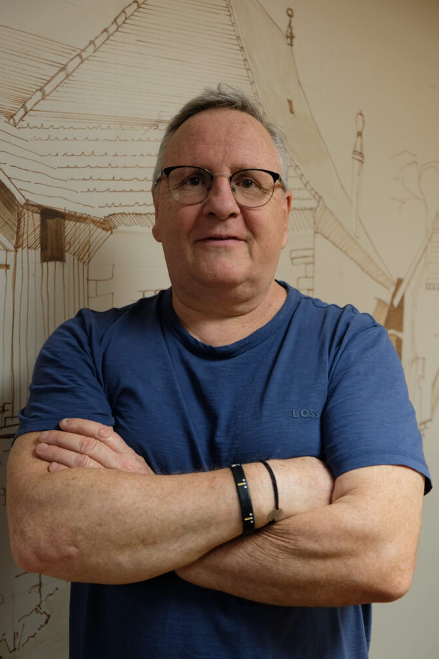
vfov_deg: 45.4
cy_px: 331
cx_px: 218
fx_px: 786
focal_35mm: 43
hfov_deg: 31.2
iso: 250
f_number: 3.2
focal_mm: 27.7
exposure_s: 1/20
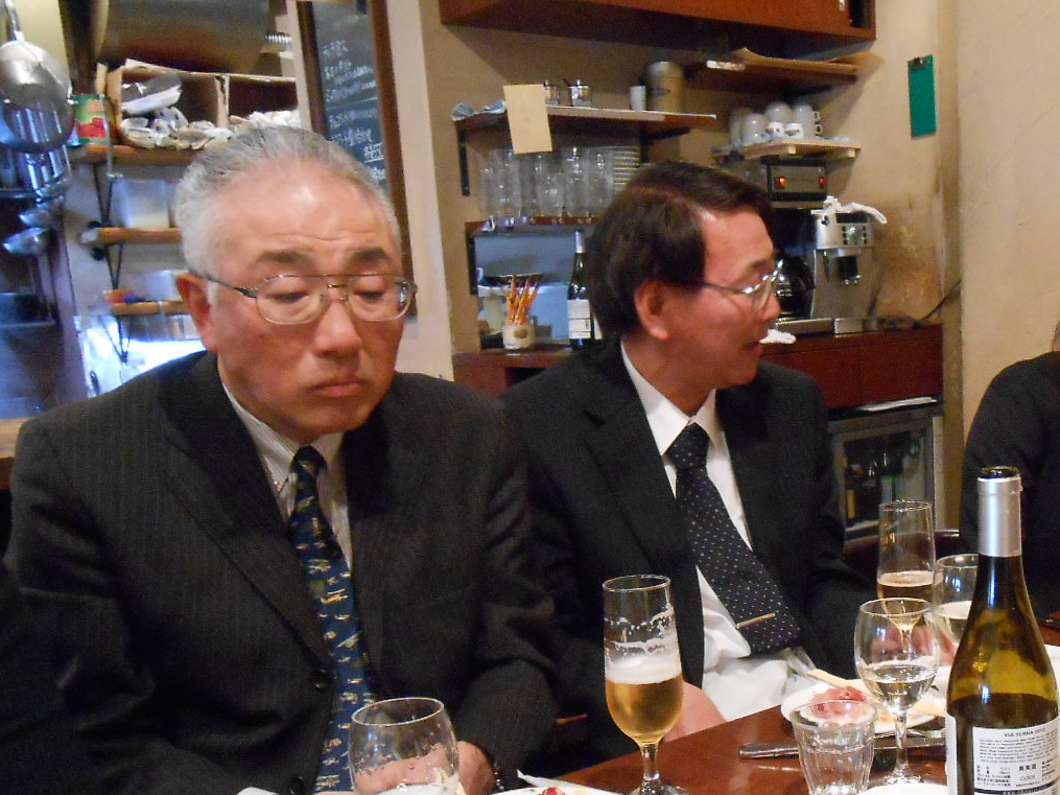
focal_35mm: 41
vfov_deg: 34.4
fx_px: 1255
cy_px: 593
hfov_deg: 44.6
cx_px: 765
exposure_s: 1/10
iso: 800
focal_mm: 4.6
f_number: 3.5
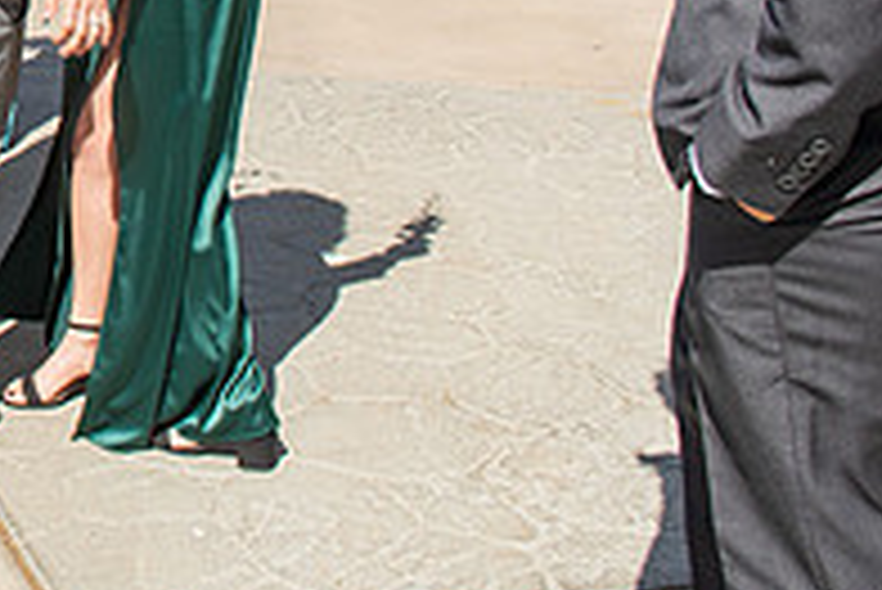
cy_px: -164
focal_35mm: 71
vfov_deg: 18.0
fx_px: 1741
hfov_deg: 23.4
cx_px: -405
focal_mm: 24
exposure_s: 1/200
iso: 100
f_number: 8
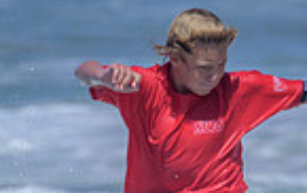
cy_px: 298
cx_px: 89
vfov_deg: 0.4
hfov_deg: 0.6
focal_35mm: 3255
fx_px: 27265
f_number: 11
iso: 640
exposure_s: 1/2000
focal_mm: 800
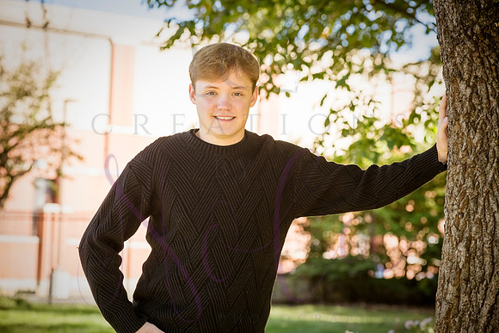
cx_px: 250
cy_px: 166
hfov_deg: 18.3
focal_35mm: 112
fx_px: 1553
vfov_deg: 12.2
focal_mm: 112
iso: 800
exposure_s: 1/800
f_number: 6.3
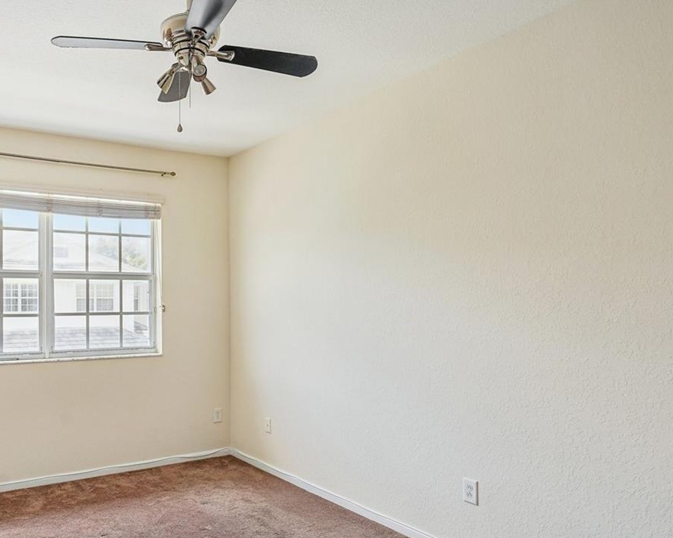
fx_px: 538
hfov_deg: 61.8
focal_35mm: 27
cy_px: 292
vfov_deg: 53.1
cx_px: 201
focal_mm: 16
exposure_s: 1/30
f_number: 8
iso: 200
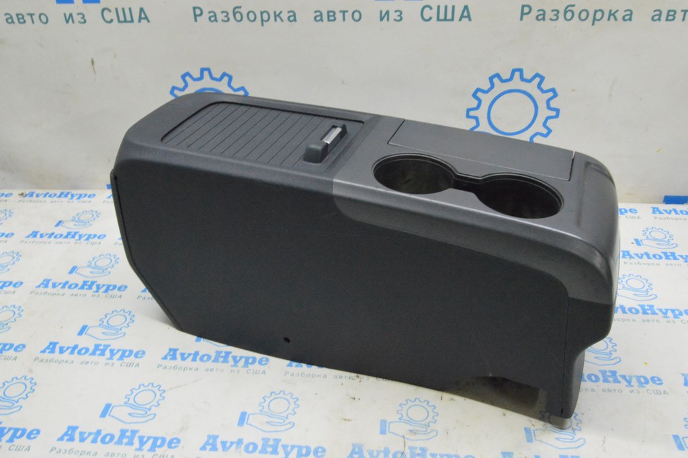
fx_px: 630
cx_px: 344
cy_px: 229
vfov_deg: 39.9
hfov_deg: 57.3
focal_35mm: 33
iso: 6400
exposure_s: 1/15
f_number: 20
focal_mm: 22
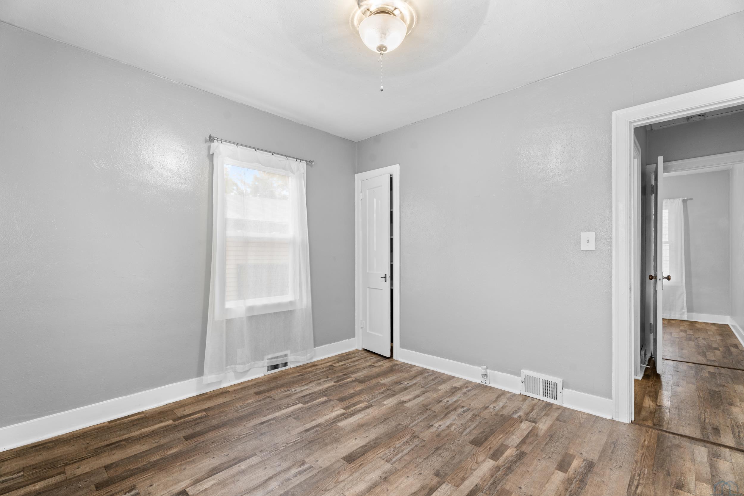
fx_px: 331
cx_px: 372
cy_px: 248
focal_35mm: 16
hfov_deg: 96.7
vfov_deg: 73.8
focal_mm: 16
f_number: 8
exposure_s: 1.3
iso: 250
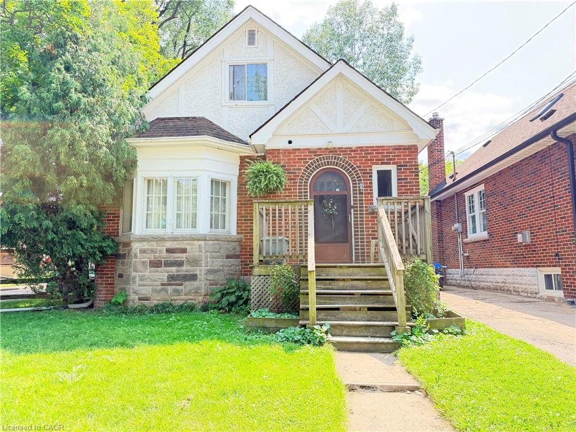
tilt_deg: +6.7
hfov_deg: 71.6
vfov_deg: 56.8
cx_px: 288
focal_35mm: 24
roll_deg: +0.8
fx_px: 399
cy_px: 216
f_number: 1.78
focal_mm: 6.76
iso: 100
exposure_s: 1/507
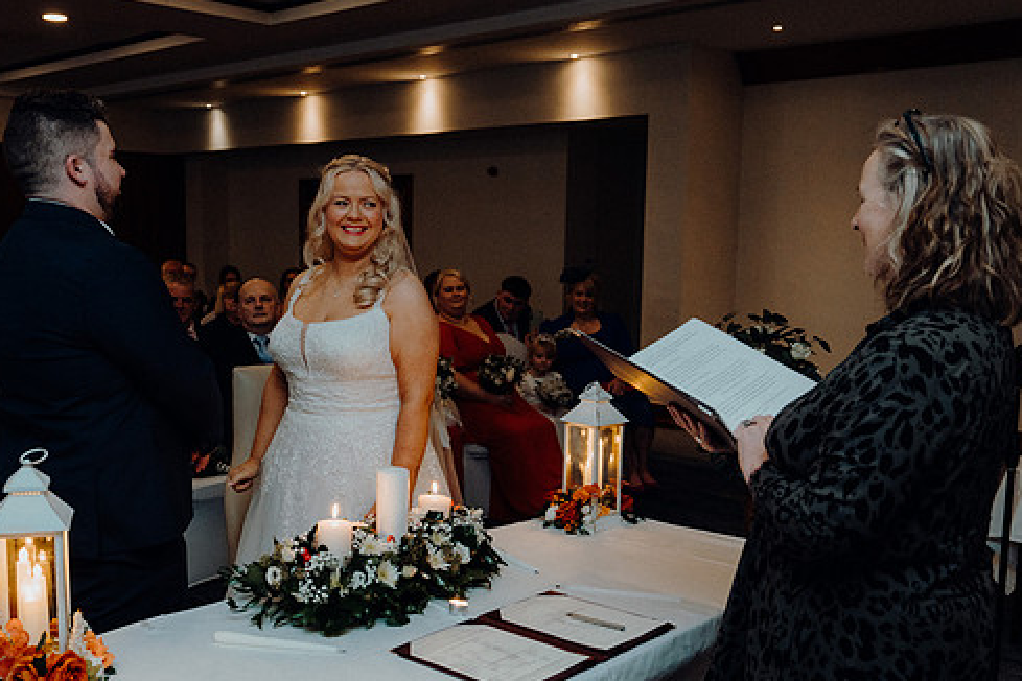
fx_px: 1079
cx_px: 447
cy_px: 400
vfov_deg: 35.0
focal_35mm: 38
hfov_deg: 50.6
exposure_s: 1/160
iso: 2500
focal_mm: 32
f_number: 3.5
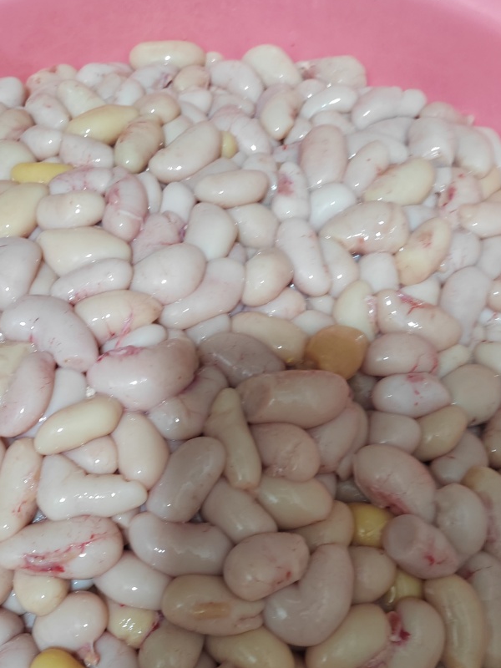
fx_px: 695
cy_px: 403
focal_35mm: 36
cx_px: 174
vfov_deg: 51.0
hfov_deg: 39.3
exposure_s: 1/50
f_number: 1.9
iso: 1000
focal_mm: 5.52
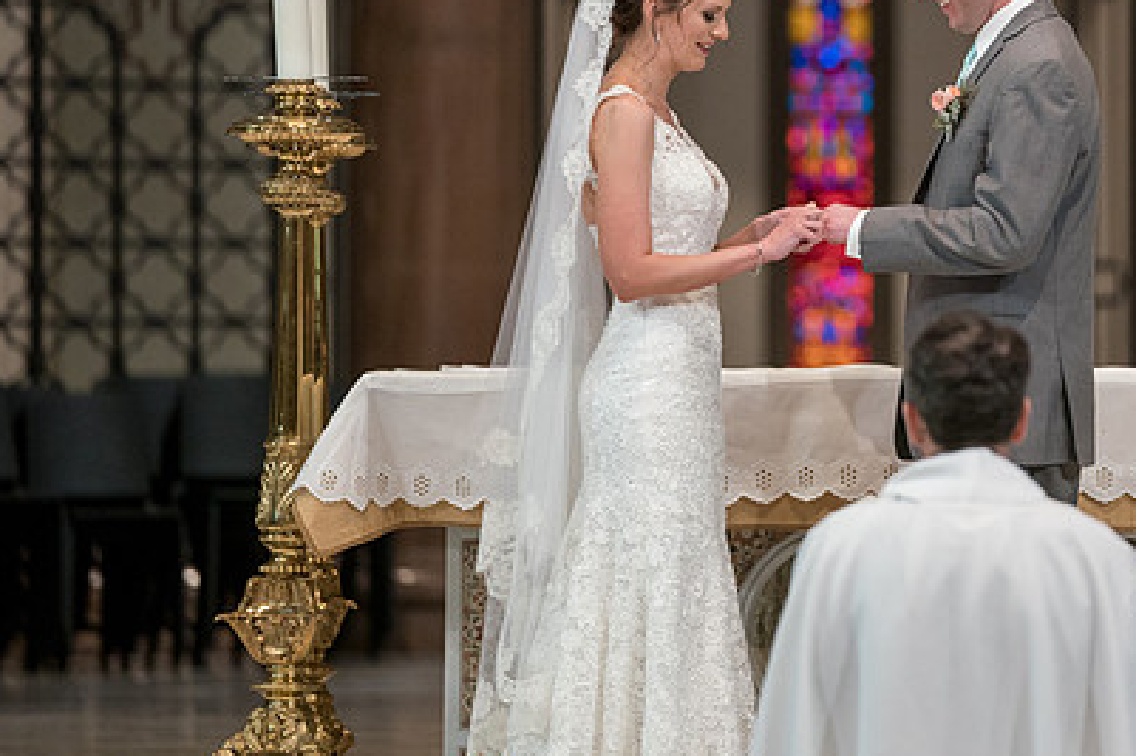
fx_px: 9809
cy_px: 209
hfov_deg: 6.6
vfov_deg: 4.4
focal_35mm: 311
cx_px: 871
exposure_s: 1/200
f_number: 2.8
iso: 2000
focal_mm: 200
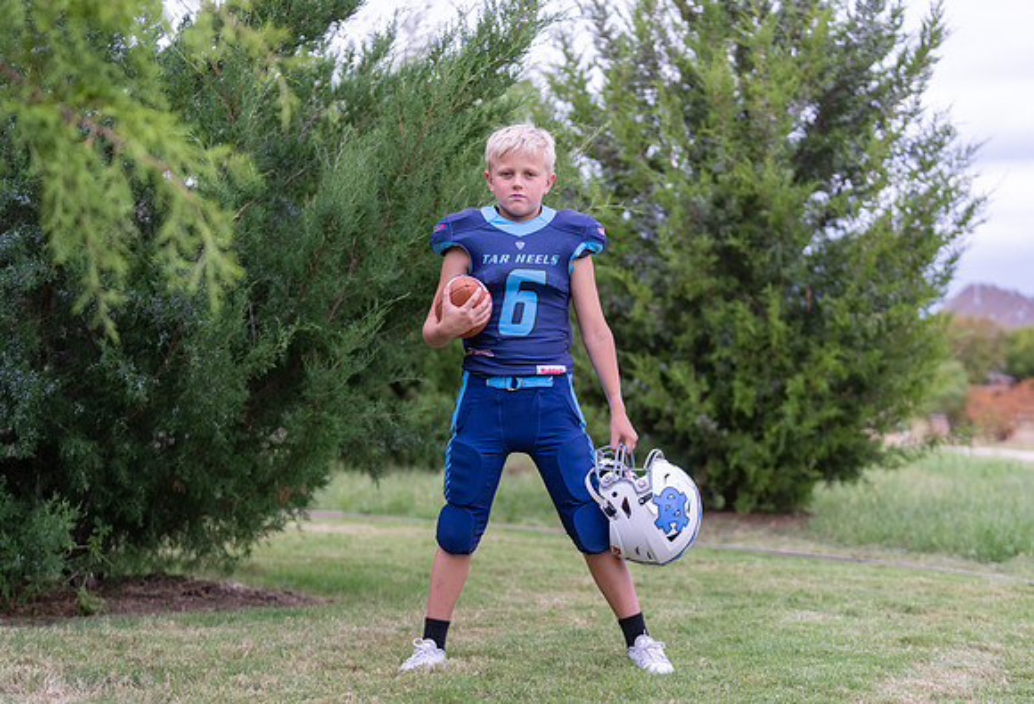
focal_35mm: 75
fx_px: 2160
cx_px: 543
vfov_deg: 18.5
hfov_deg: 26.9
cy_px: 369
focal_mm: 70
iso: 640
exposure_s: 1/320
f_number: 2.8
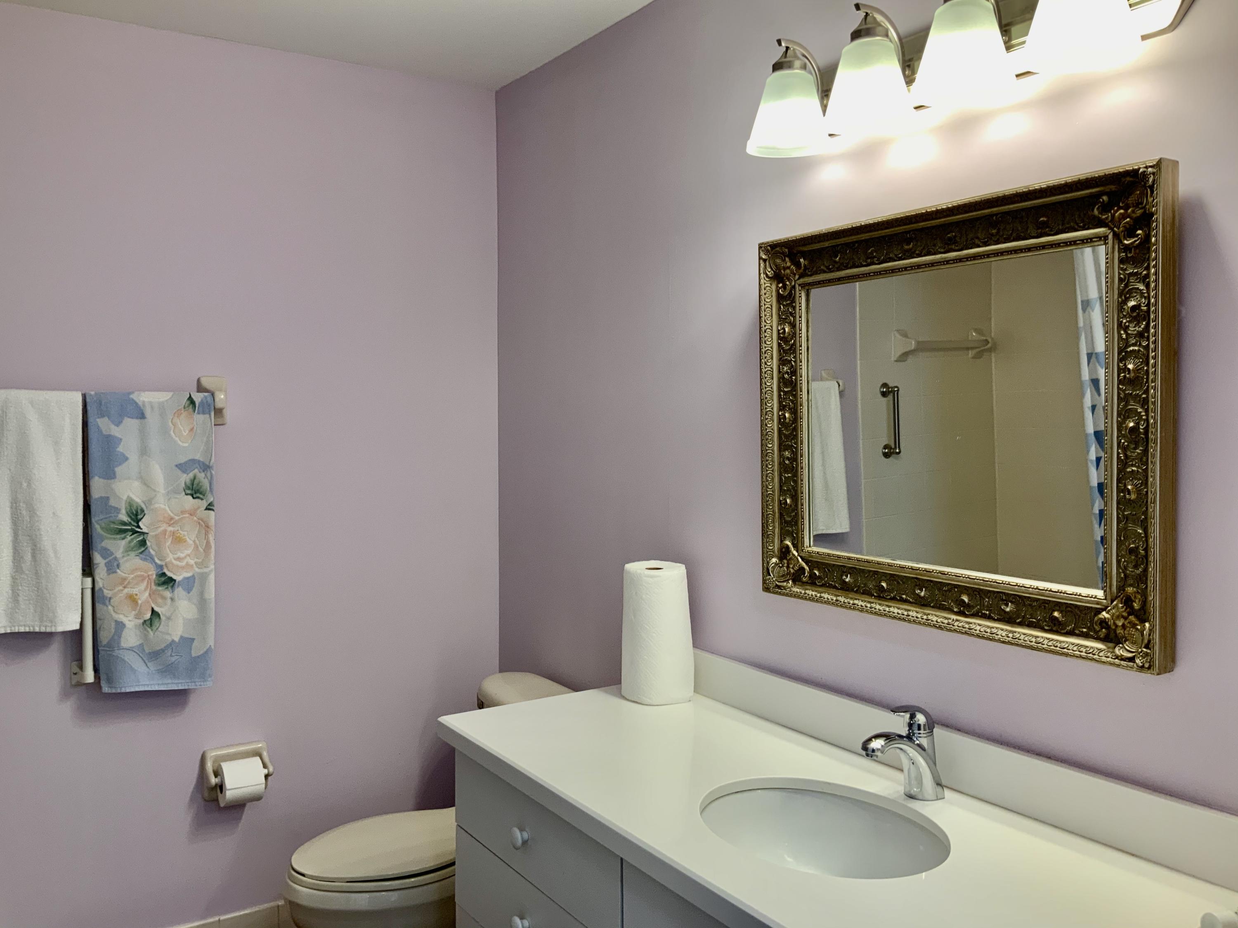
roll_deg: +0.3
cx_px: 619
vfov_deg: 48.2
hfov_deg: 61.7
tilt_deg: -1.4
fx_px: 1037
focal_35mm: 29
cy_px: 464
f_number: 1.8
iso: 40
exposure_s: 1/60
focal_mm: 3
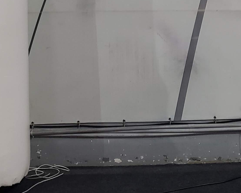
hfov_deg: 20.3
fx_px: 656
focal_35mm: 92
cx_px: 229
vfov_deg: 15.9
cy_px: -53
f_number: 1.5
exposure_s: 1/12
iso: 250
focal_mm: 4.3
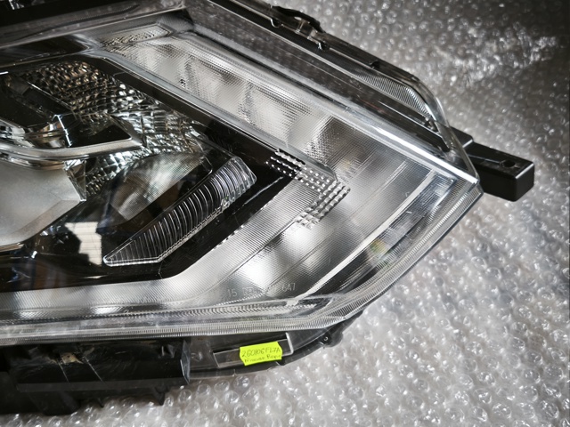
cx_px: 285
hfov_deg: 52.6
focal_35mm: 35
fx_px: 576
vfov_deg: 40.7
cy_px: 214
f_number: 1.7
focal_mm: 5.35
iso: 200
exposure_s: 1/100
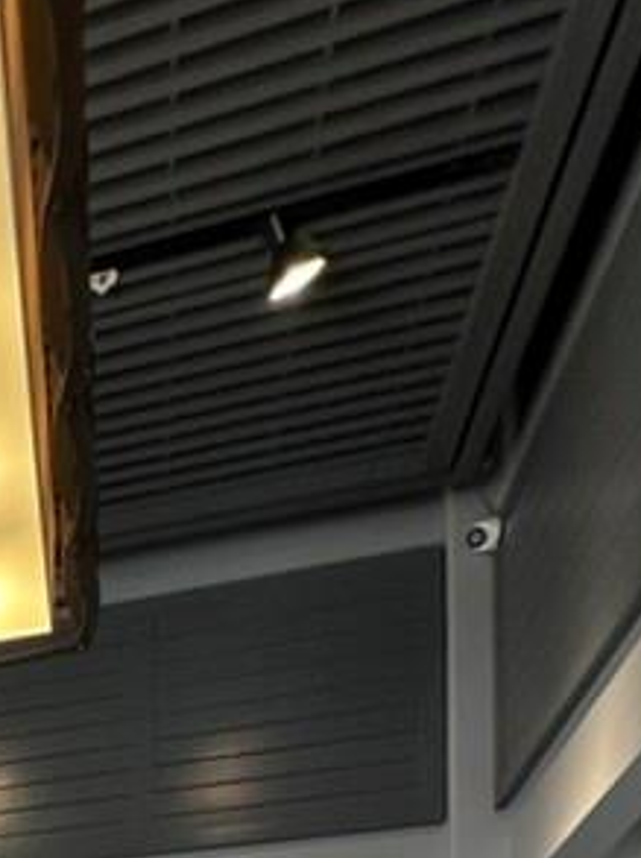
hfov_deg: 23.9
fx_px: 1212
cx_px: -299
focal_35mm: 49
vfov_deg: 27.3
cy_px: 1283
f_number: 2.2
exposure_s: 1/120
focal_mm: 2.22
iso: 200
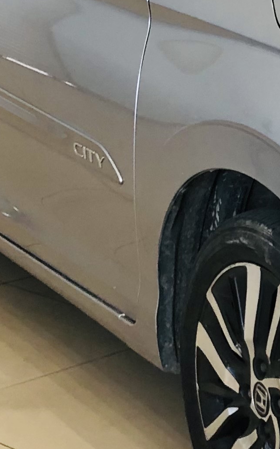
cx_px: 510
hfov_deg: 10.5
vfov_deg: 17.8
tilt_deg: -14.9
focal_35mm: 117
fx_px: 1429
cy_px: 198
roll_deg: -2.5
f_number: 1.8
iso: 32
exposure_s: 1/30
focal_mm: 3.99
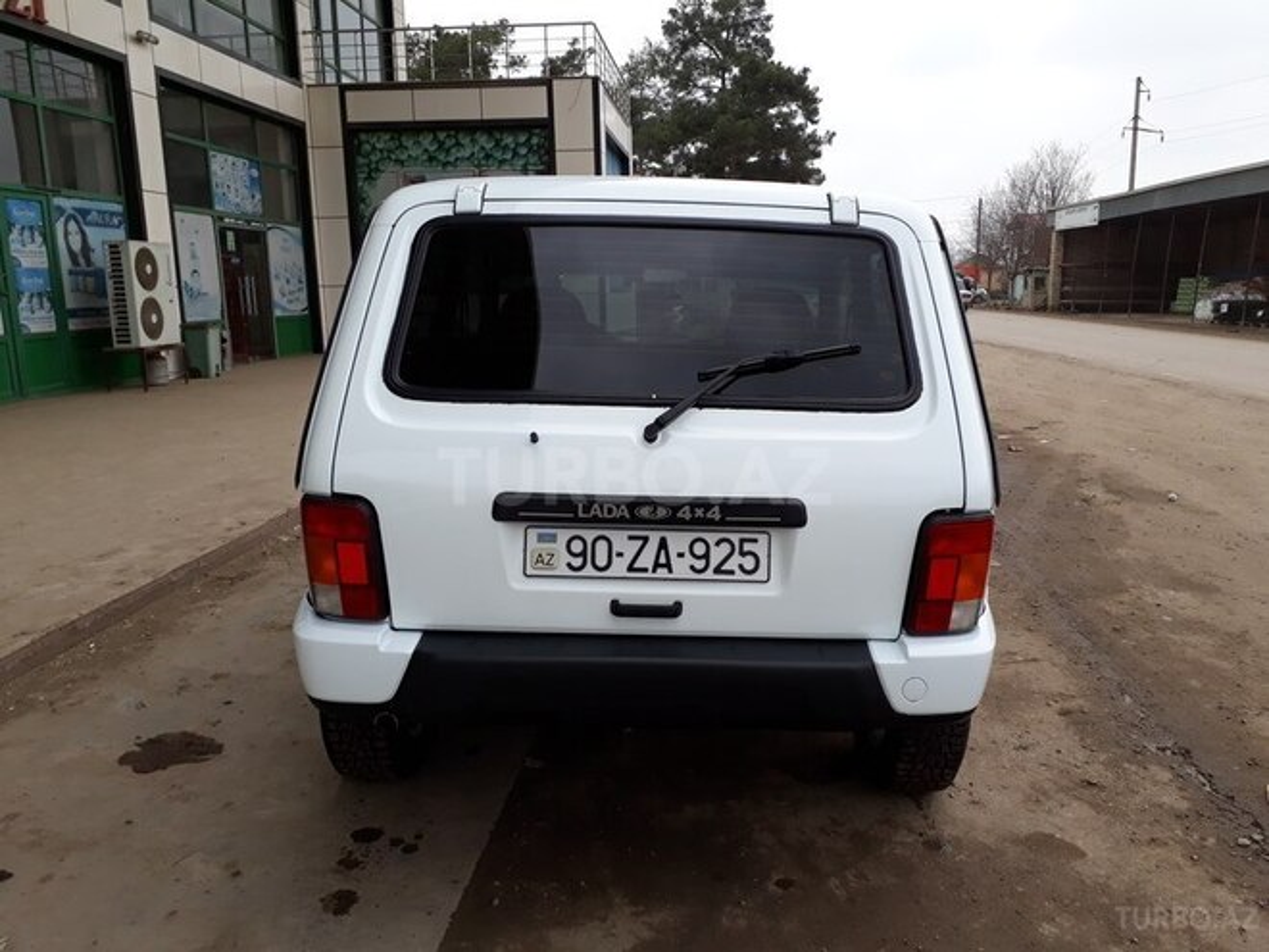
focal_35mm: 27
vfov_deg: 51.4
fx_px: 990
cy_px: 476
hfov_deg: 65.3
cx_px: 634
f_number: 1.9
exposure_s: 1/485
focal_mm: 3.6
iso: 40
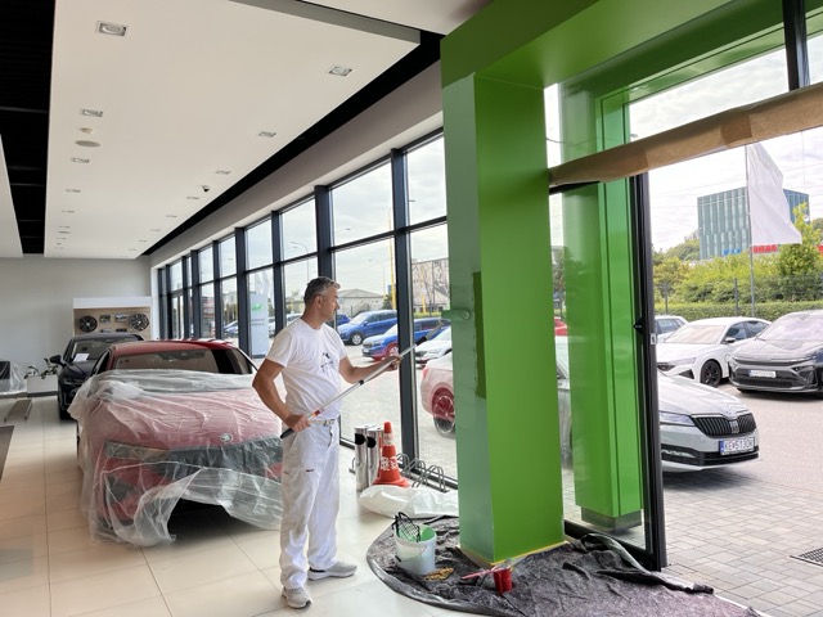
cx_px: 412
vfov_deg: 53.1
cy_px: 308
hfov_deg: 67.3
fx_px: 618
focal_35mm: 26
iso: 50
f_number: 1.6
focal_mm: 5.1
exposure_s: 1/592
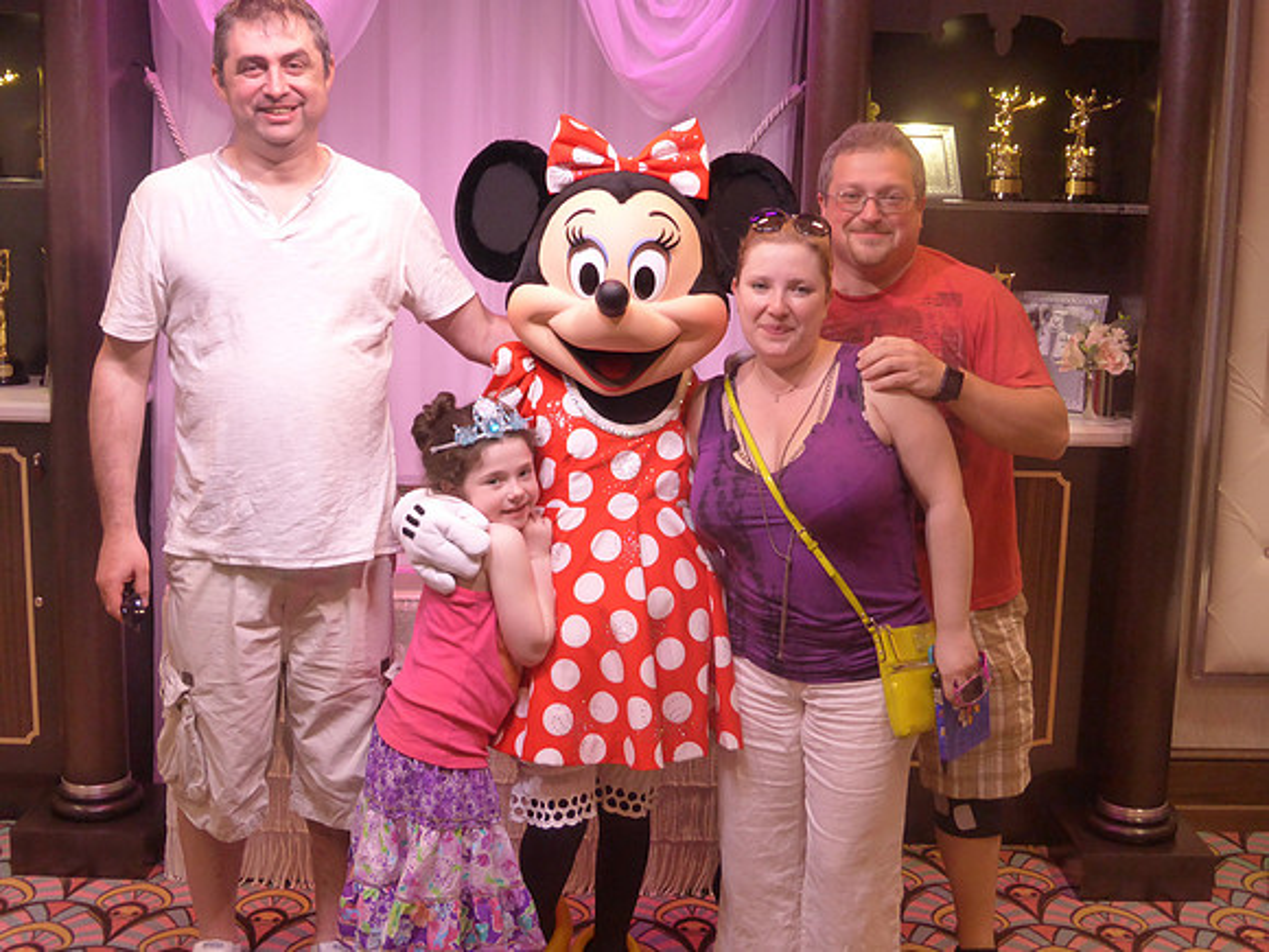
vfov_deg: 33.6
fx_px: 1576
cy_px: 476
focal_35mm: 43
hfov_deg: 43.9
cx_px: 634
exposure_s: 1/40
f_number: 3.9
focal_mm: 7.4
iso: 400
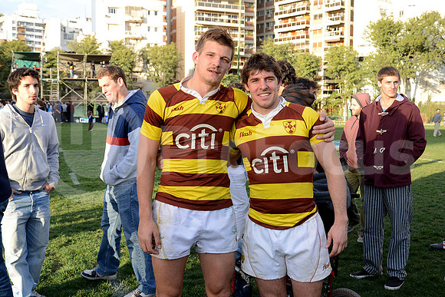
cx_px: 222
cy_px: 148
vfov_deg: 41.1
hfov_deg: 58.7
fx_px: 396
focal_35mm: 32
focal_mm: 32
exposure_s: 1/500
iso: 800
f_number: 5.6
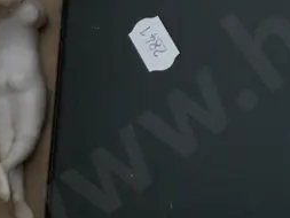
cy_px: -93
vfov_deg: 9.0
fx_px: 1358
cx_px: 467
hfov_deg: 11.6
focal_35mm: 162
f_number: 4.1
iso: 500
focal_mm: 20
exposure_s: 1/60
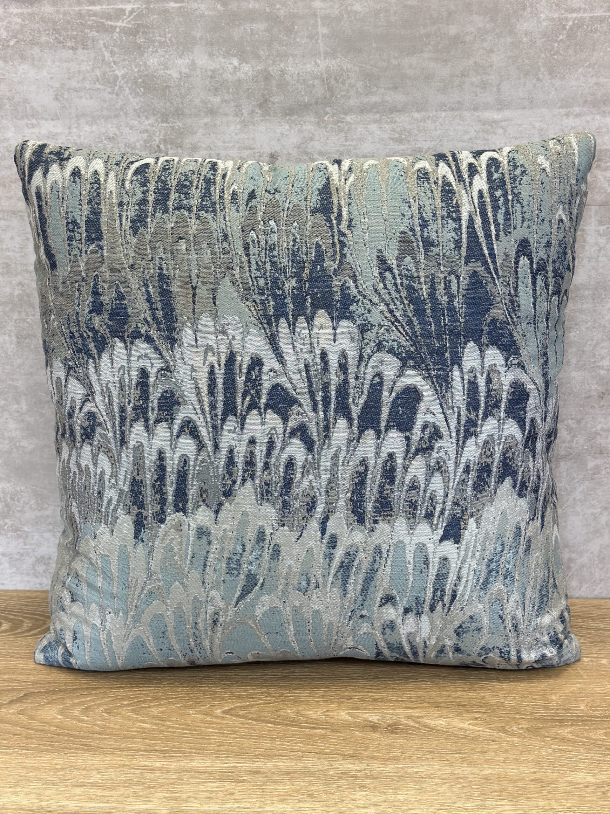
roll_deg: +1.4
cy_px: 407
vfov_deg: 39.7
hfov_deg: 30.3
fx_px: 1128
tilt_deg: -15.8
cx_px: 305
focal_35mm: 48
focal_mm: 6.86
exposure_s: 1/170
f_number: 1.78
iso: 100
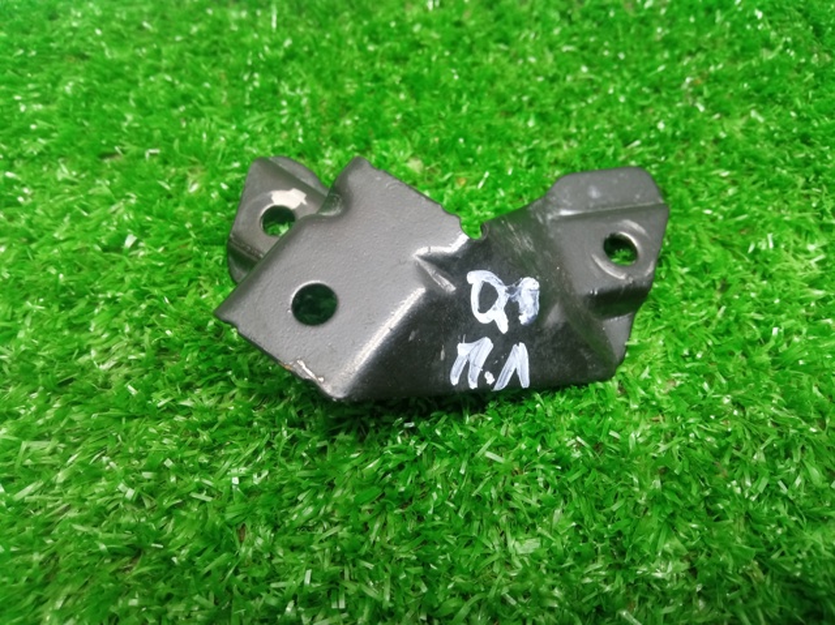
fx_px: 651
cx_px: 418
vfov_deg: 51.3
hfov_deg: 65.4
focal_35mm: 27
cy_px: 312
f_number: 2.2
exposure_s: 1/25
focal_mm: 3.79
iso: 382
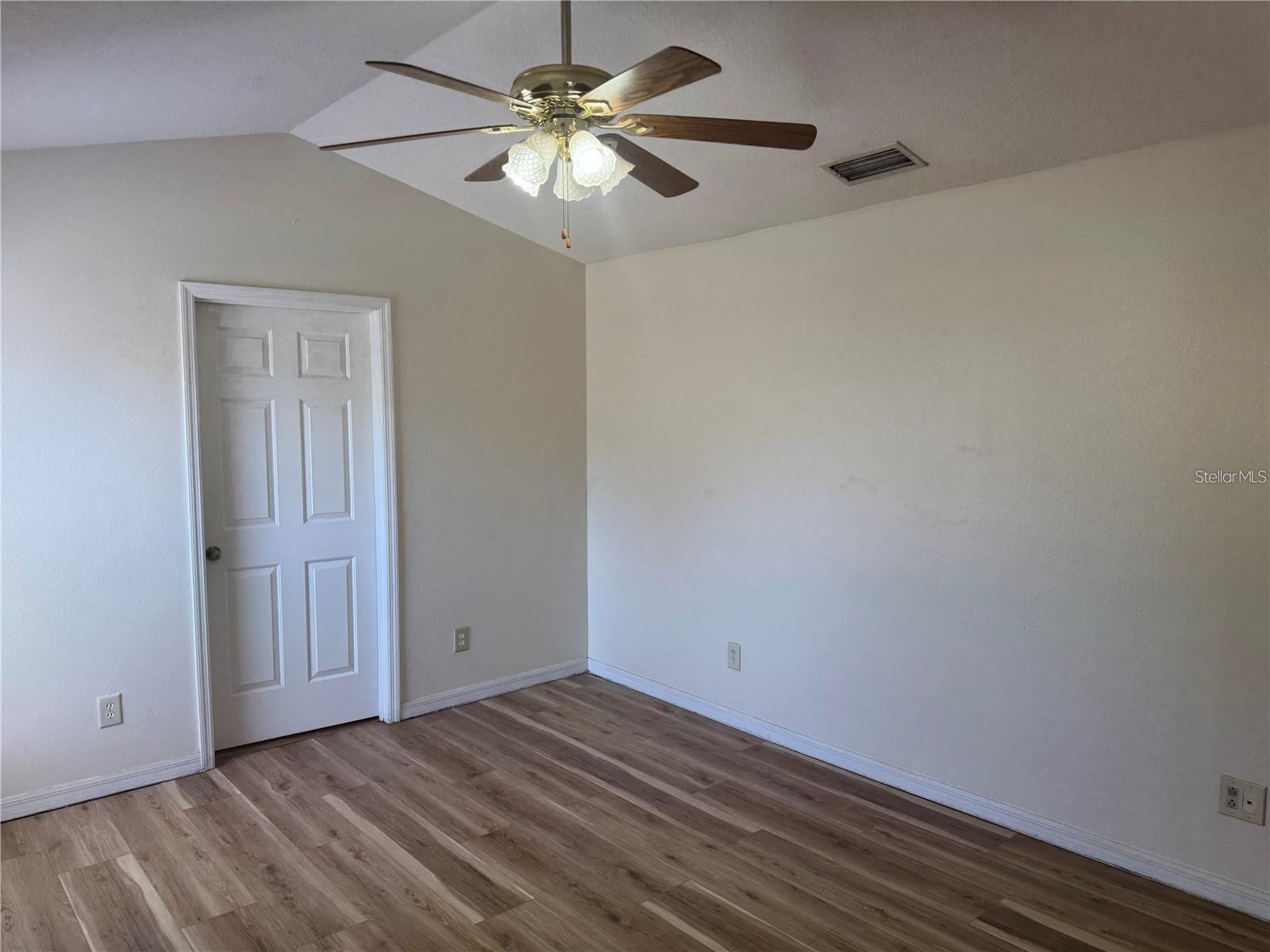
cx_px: 635
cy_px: 476
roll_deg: -0.1
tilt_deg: -5.2
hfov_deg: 71.6
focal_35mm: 24
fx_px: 881
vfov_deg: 56.8
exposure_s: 1/164
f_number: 1.78
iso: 100
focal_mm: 6.76
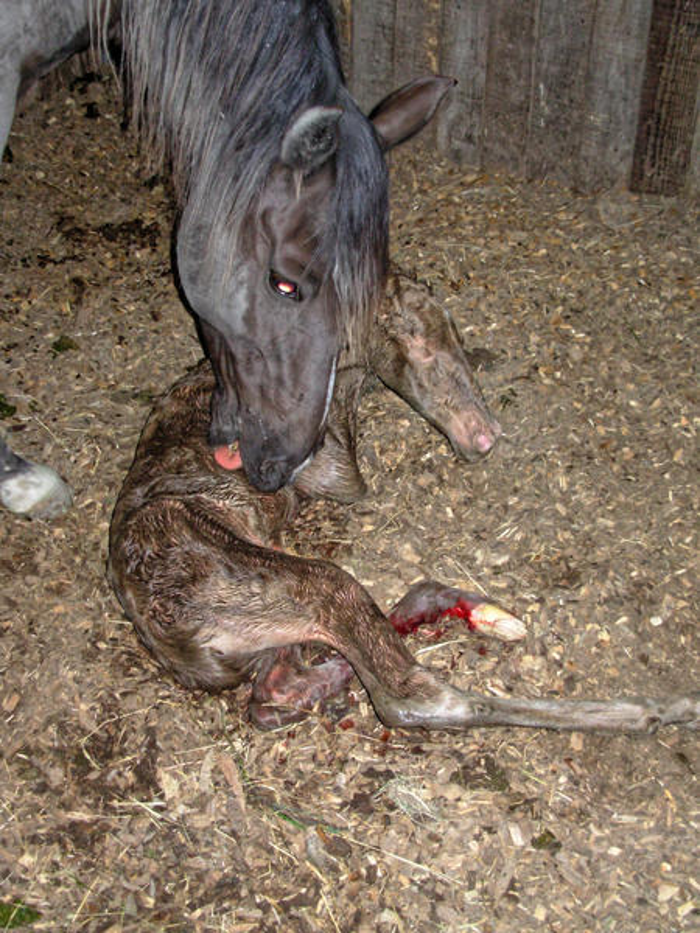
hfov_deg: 32.2
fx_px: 1213
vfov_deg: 42.1
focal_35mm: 45
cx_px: 350
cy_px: 466
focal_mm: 7.5
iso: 126
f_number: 3.1
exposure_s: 1/80.6
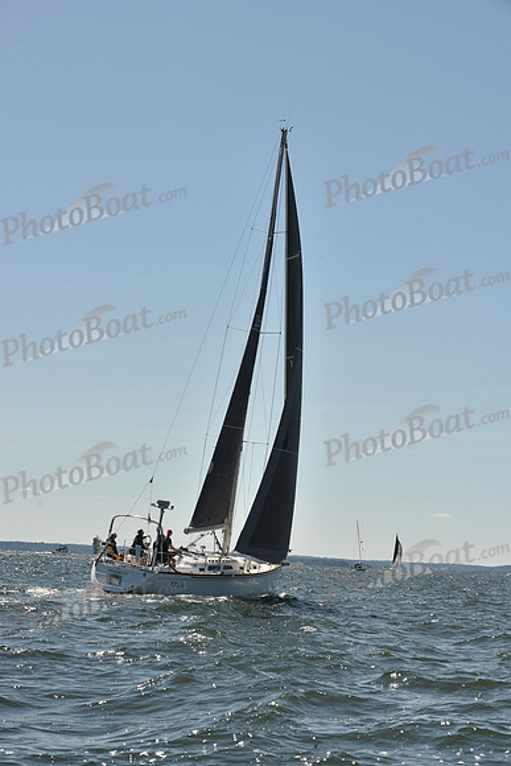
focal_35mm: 70
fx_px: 1489
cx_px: 256
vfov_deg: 28.8
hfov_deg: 19.5
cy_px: 383
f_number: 10
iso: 250
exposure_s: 1/1000
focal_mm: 70
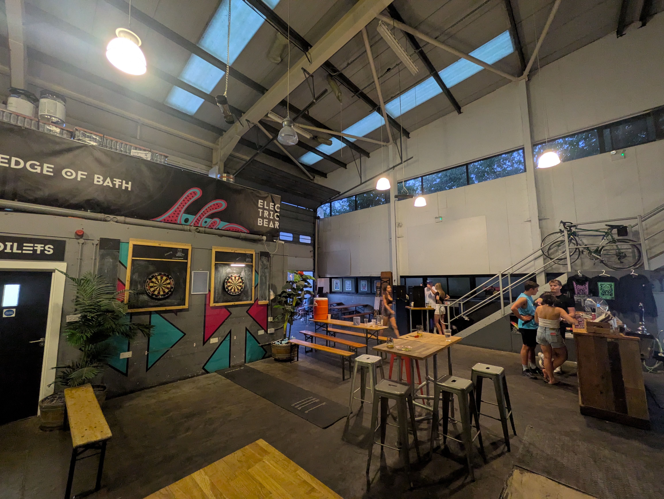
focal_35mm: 14
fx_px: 269
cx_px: 332
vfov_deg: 85.7
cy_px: 250
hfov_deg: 102.0
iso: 278
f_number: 2.2
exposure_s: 1/25
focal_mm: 1.83
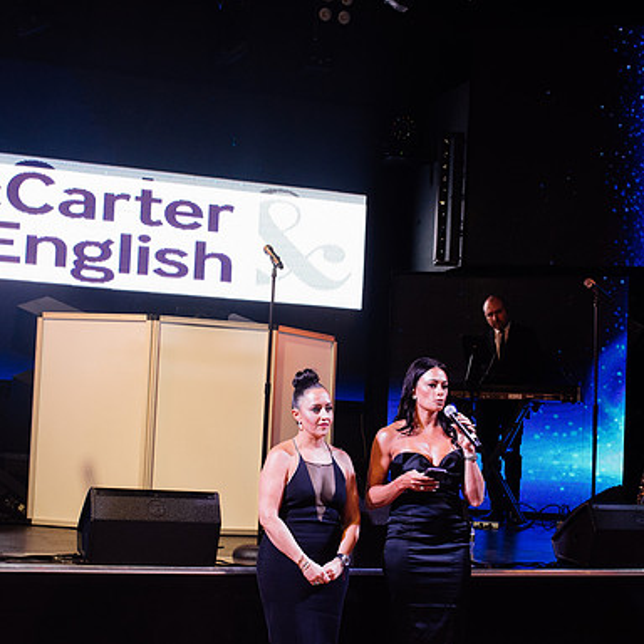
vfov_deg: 30.5
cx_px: 309
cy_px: 387
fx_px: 1179
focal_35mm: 56
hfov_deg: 30.6
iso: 2000
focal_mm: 35
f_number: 4.5
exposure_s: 1/200
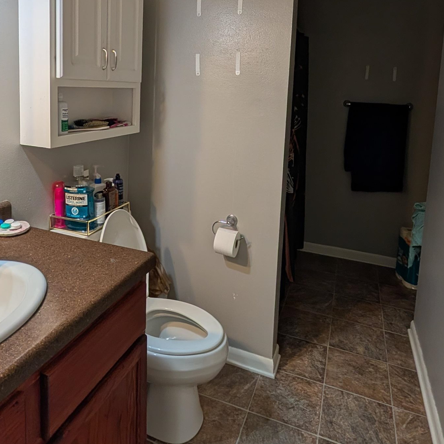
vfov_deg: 62.4
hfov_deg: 64.9
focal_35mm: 24
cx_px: 199
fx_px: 348
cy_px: 128
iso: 90
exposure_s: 1/120
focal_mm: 2.02
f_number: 1.7
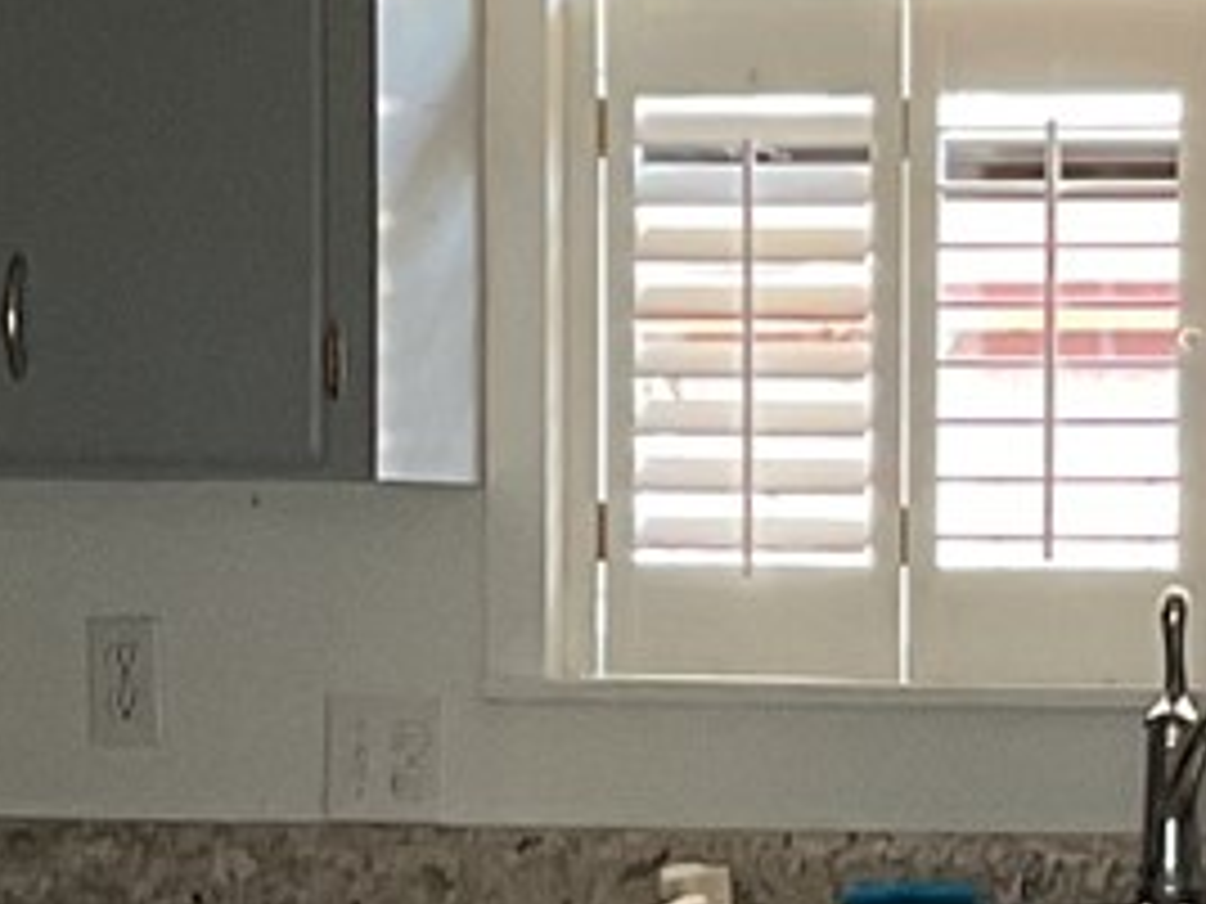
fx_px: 7734
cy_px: 1219
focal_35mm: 222
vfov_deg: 6.6
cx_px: 900
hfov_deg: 8.9
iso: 100
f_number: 1.8
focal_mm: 3
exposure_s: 1/50
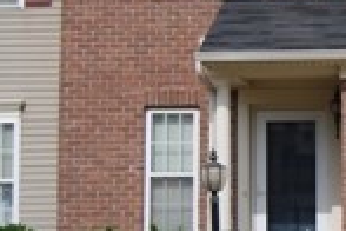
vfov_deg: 12.8
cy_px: 128
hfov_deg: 18.0
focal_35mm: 107
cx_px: 432
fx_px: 1028
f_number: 3.5
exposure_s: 1/1600
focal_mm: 18
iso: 100
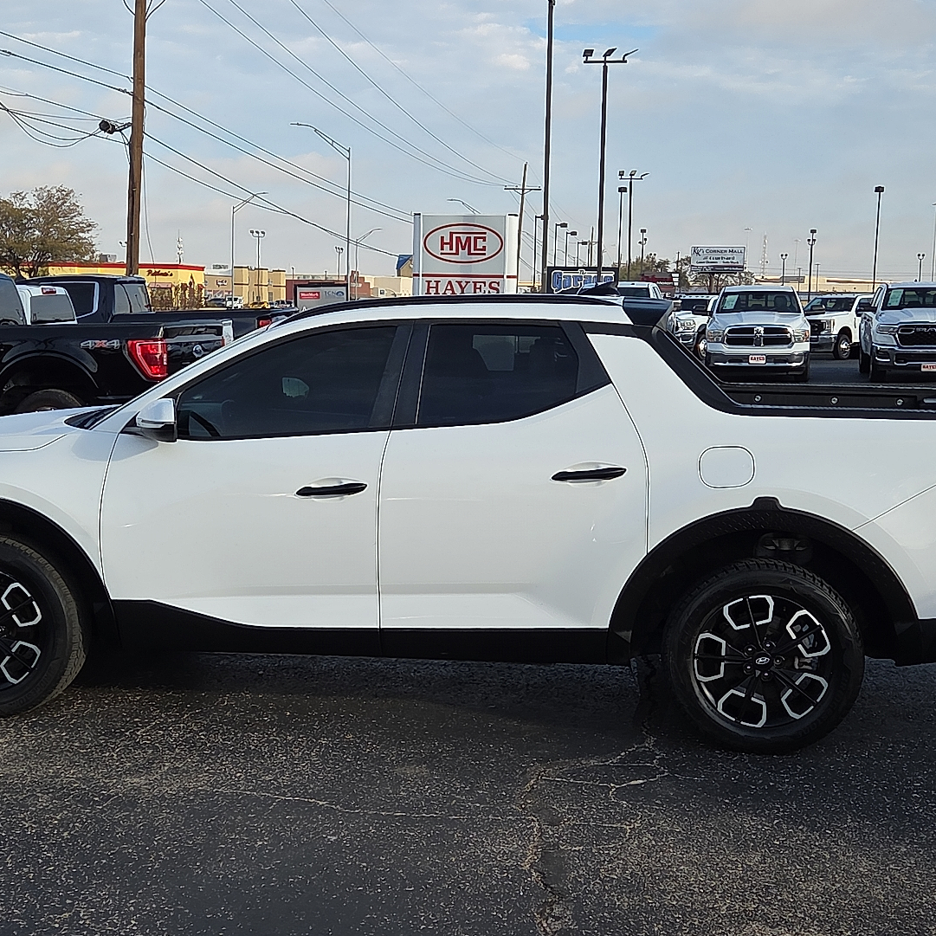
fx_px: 1560
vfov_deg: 33.4
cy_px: 485
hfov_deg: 33.4
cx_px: 431
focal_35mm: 51
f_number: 1.8
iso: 76
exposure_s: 1/3333
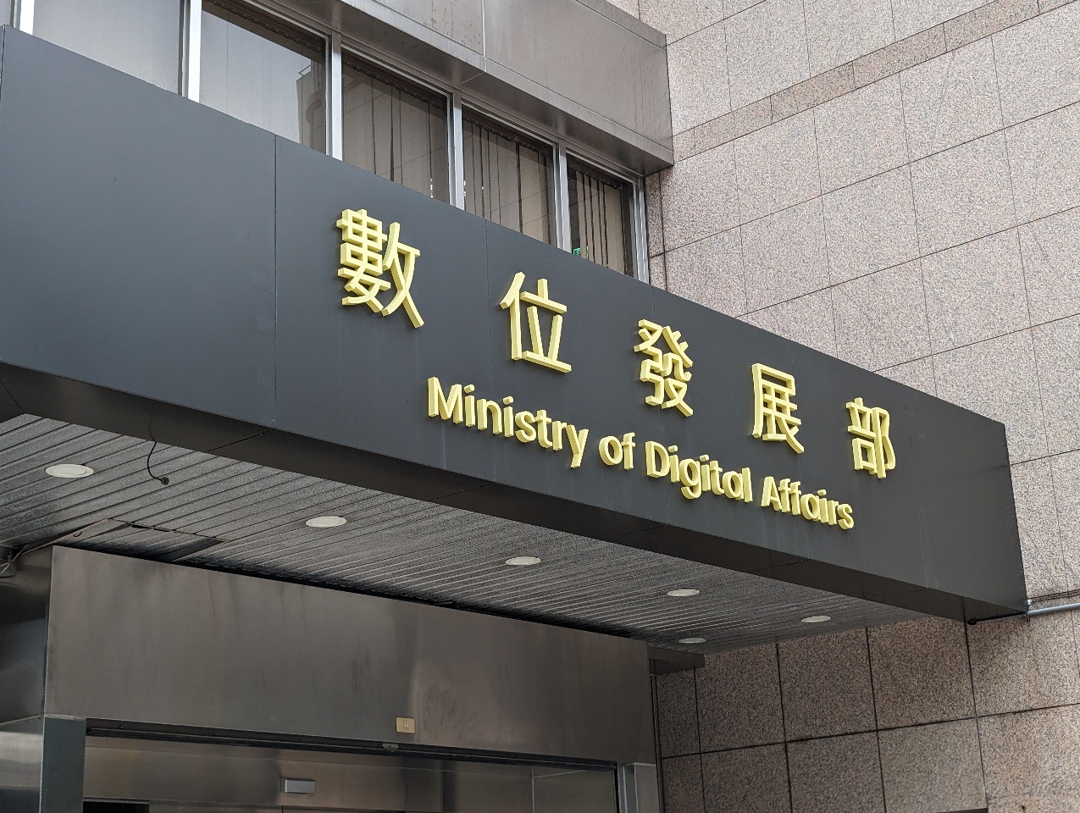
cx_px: 540
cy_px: 406
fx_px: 1531
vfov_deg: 29.7
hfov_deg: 38.9
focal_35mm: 49
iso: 56
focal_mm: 6.9
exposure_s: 1/207
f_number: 1.68
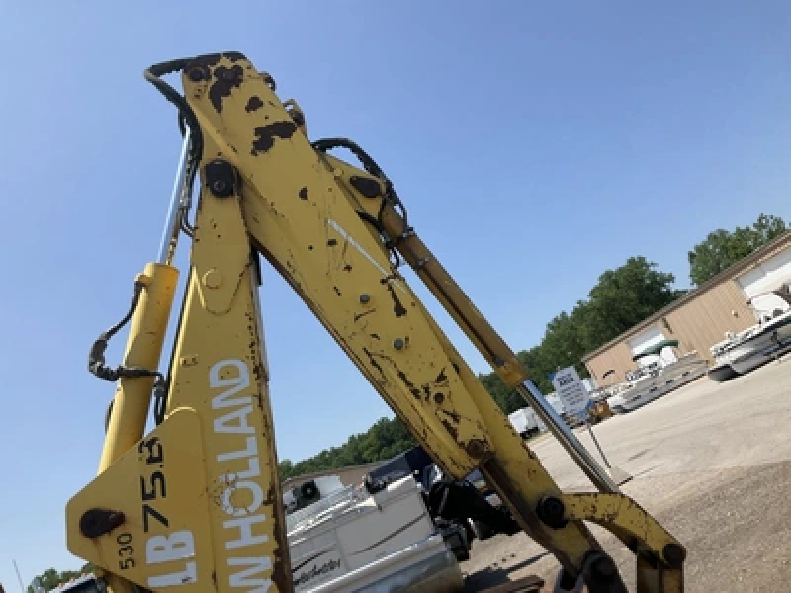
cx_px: 396
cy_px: 296
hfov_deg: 61.7
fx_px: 663
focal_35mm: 29
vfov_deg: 48.2
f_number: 1.8
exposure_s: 1/1848
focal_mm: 3
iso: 25
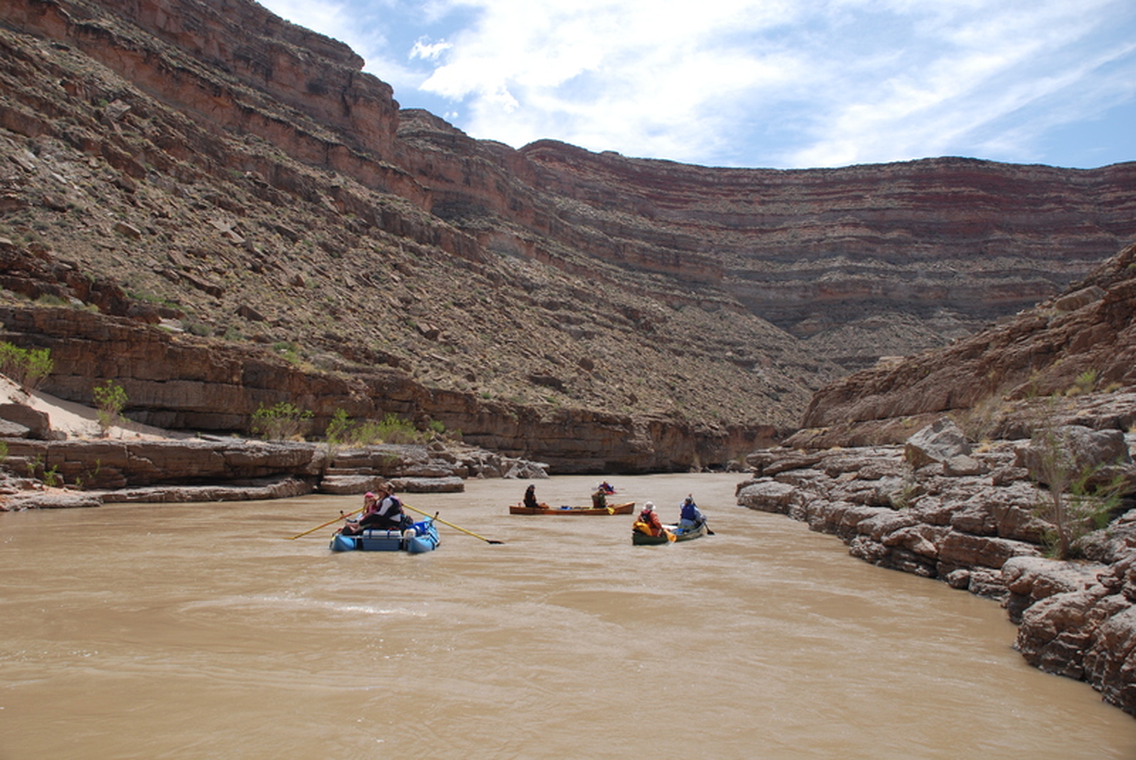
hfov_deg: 57.2
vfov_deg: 40.0
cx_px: 568
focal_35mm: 33
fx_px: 1042
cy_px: 380
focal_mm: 22
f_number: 5.6
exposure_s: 1/200
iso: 160
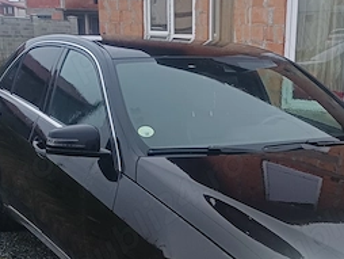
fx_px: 587
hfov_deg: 32.1
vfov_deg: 24.2
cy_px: 232
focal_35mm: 59
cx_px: 252
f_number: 1.8
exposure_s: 1/50
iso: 320
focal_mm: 4.65
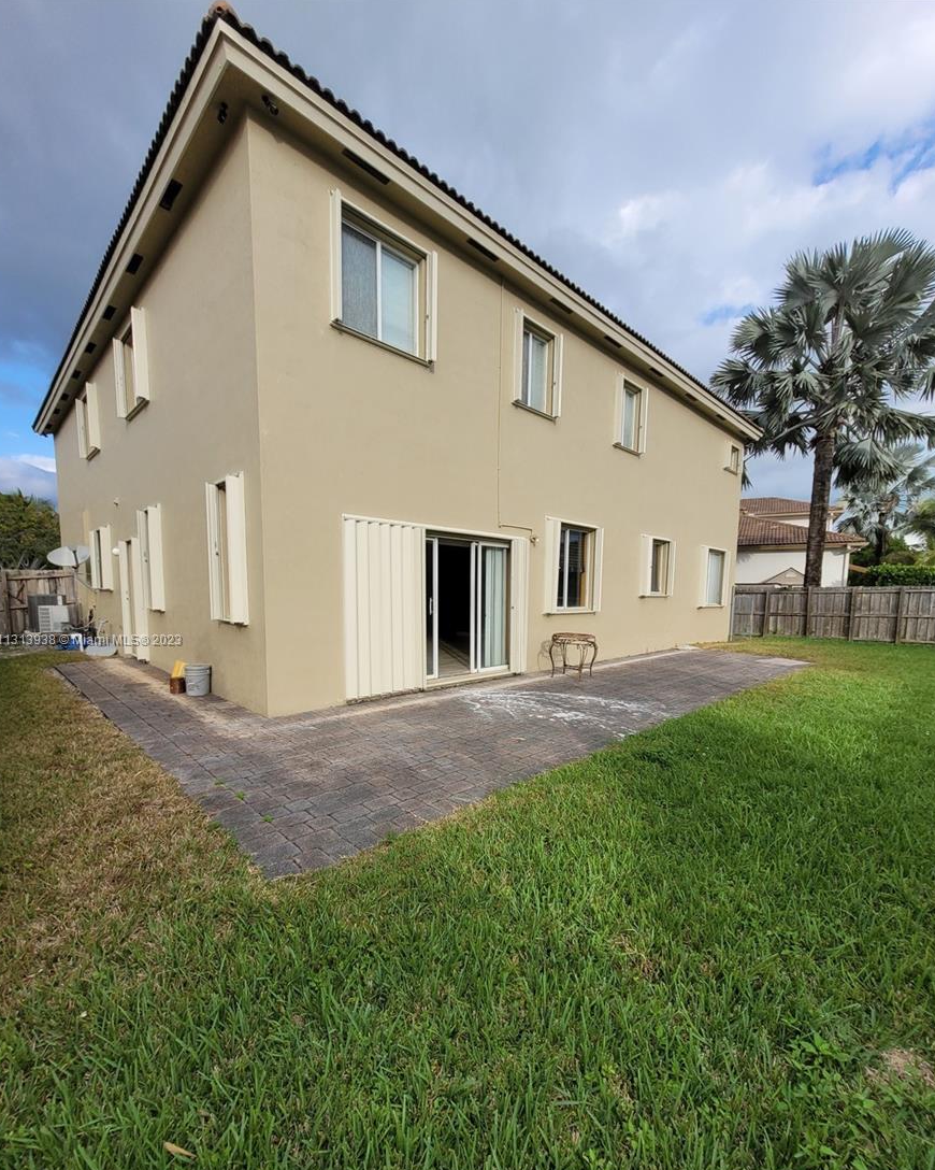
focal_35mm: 14
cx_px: 469
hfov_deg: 88.0
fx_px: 484
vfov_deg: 100.4
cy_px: 641
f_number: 2.2
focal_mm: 1.74
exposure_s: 1/934
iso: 40
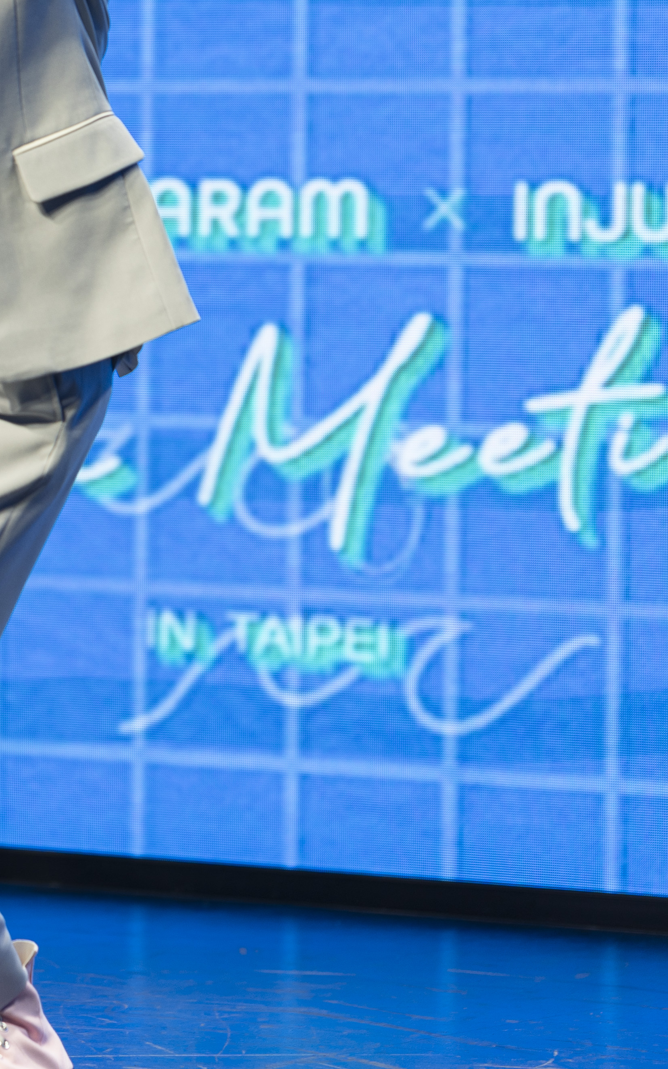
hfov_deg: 5.6
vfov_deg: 9.1
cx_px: -545
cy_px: 221
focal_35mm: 229
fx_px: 6670
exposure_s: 1/60
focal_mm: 85
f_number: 2.2
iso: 100
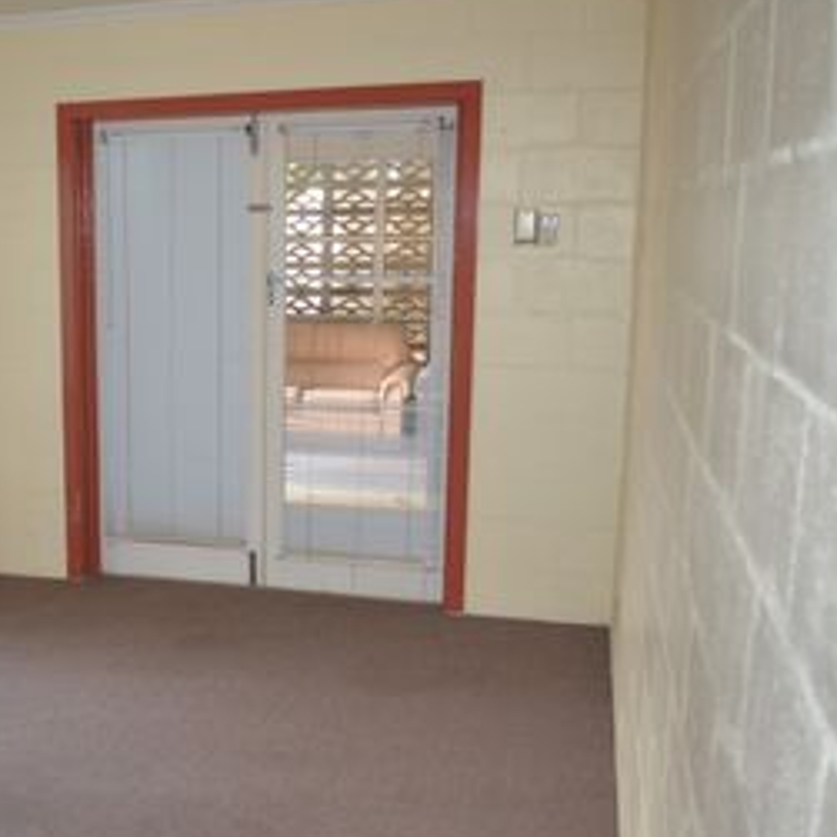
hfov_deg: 36.4
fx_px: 1176
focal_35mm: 43
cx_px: 63
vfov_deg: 39.1
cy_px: 472
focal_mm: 18
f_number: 3.5
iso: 1250
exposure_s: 1/60
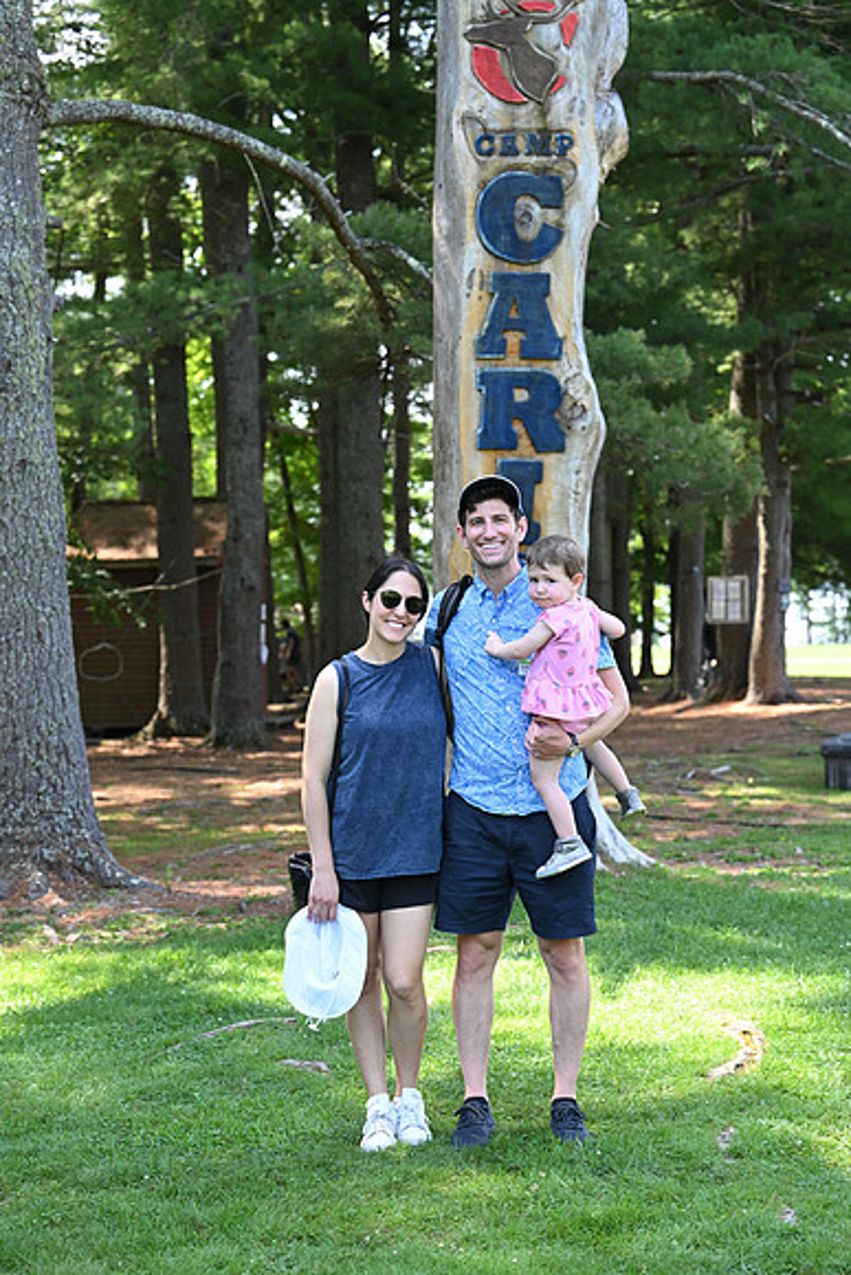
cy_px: 638
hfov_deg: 19.5
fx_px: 2480
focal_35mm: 70
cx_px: 426
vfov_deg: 28.8
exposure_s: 1/250
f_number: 4.5
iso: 320
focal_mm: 70
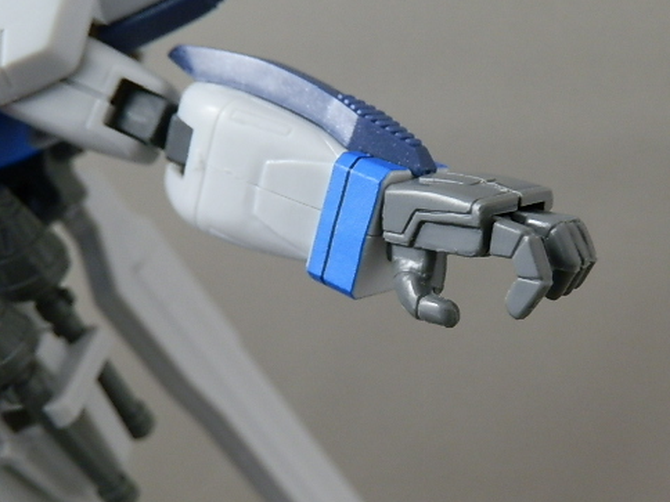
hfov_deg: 41.7
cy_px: 253
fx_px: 871
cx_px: 424
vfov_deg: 32.2
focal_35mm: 45
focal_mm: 6.17
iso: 200
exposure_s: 1/10
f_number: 3.5
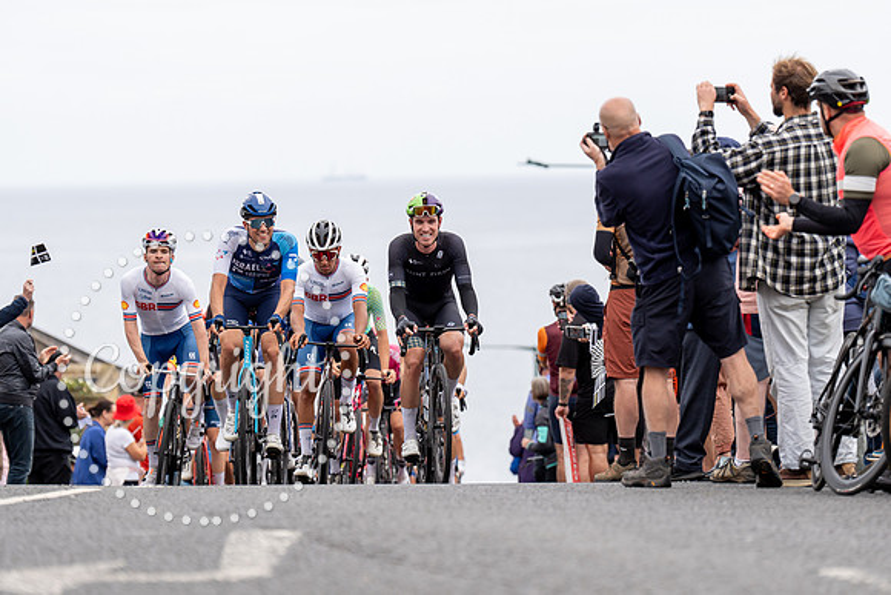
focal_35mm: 193
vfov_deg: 7.1
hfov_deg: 10.7
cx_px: 479
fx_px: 4777
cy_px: 253
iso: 320
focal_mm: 167
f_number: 3.5
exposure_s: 1/1000
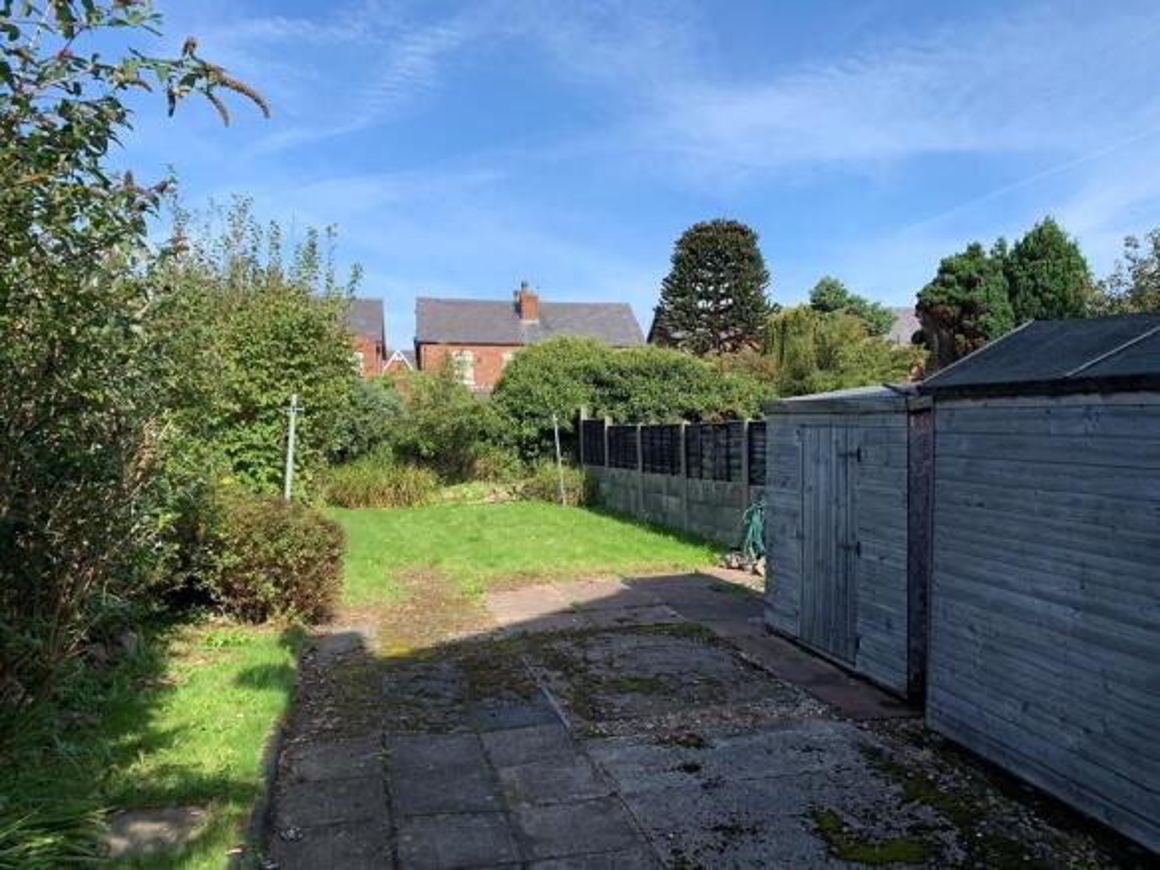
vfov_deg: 53.0
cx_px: 580
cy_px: 435
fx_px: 871
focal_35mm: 26
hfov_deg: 67.3
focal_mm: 4.25
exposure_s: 1/1299
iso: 25
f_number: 1.8
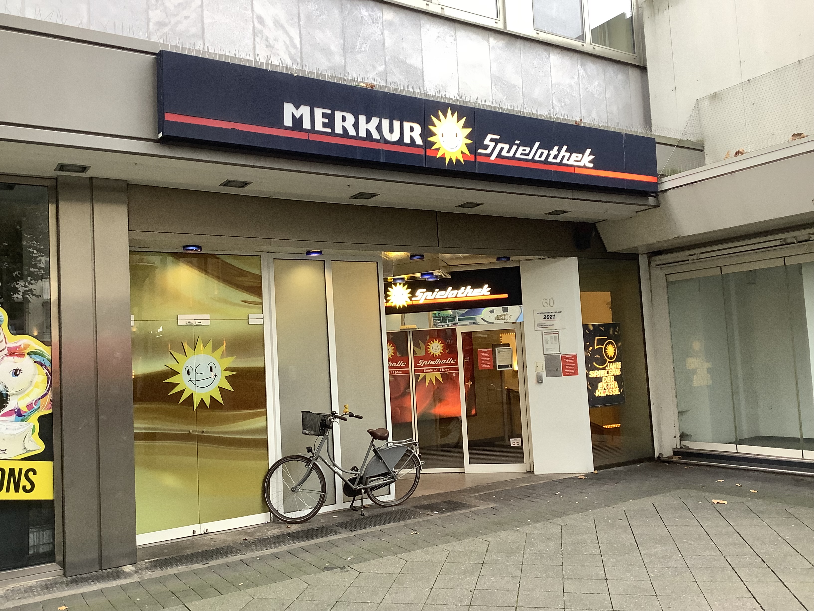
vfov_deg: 45.4
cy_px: 306
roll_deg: +2.9
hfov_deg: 58.4
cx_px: 407
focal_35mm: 31
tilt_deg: +4.2
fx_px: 729
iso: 125
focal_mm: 3.3
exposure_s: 1/50
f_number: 2.4
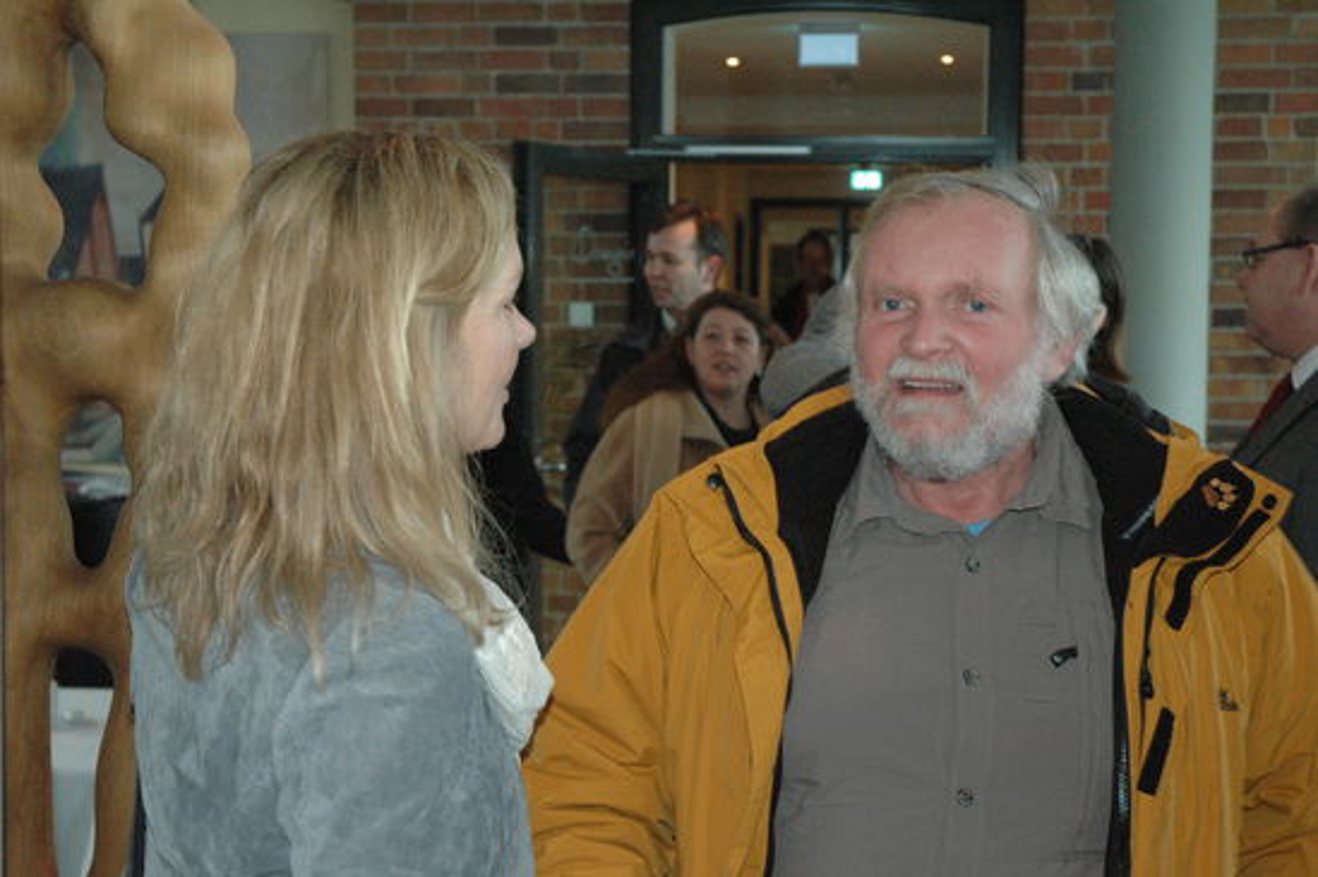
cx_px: 659
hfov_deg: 30.5
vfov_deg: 20.6
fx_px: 2414
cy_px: 438
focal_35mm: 66
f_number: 5
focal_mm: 44
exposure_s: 1/60
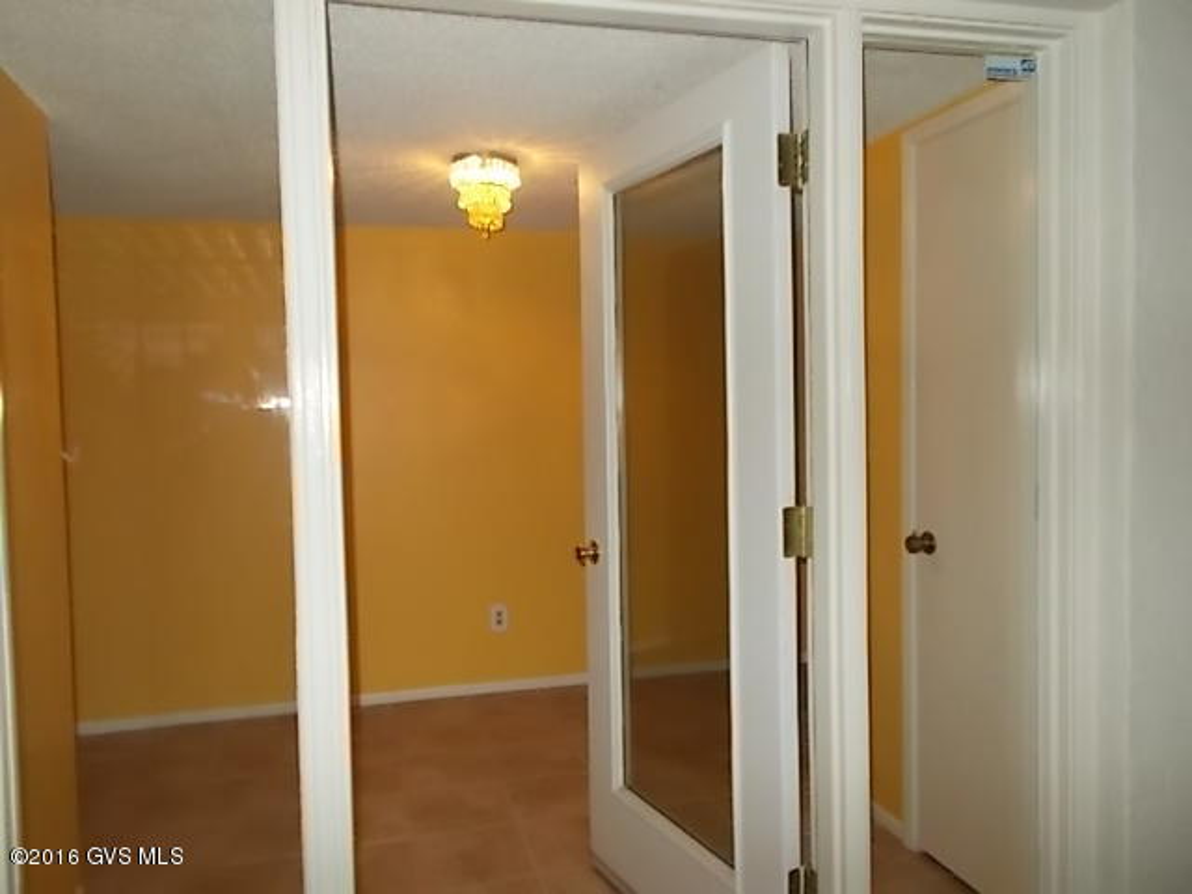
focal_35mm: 26
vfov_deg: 53.1
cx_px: 596
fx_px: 895
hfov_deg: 67.3
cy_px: 447
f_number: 3.2
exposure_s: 1/25
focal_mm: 4.6
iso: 200
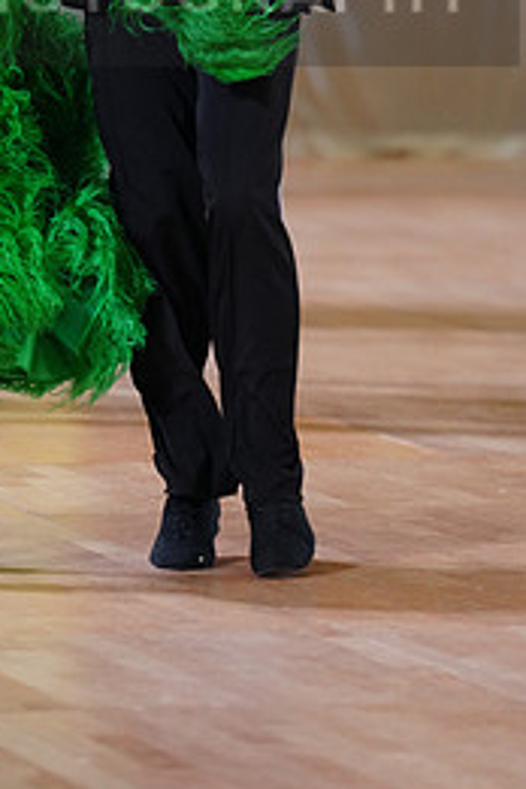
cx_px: 104
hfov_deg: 3.2
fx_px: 9445
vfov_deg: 4.8
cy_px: -33
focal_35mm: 431
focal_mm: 194
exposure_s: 1/400
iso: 2000
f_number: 2.8
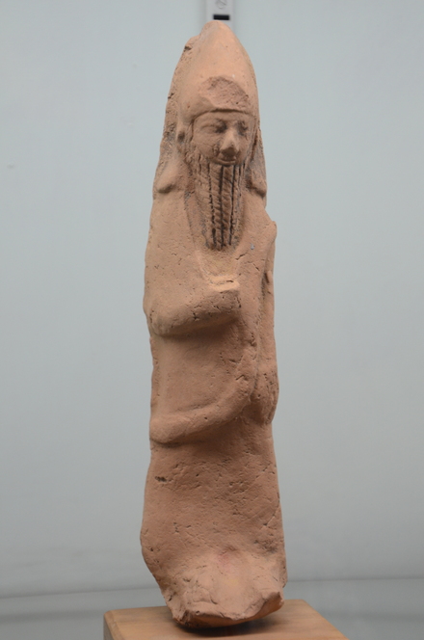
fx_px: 1330
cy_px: 320
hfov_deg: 18.1
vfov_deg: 27.0
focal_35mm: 75
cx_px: 212
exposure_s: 1/100
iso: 800
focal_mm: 50
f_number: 5
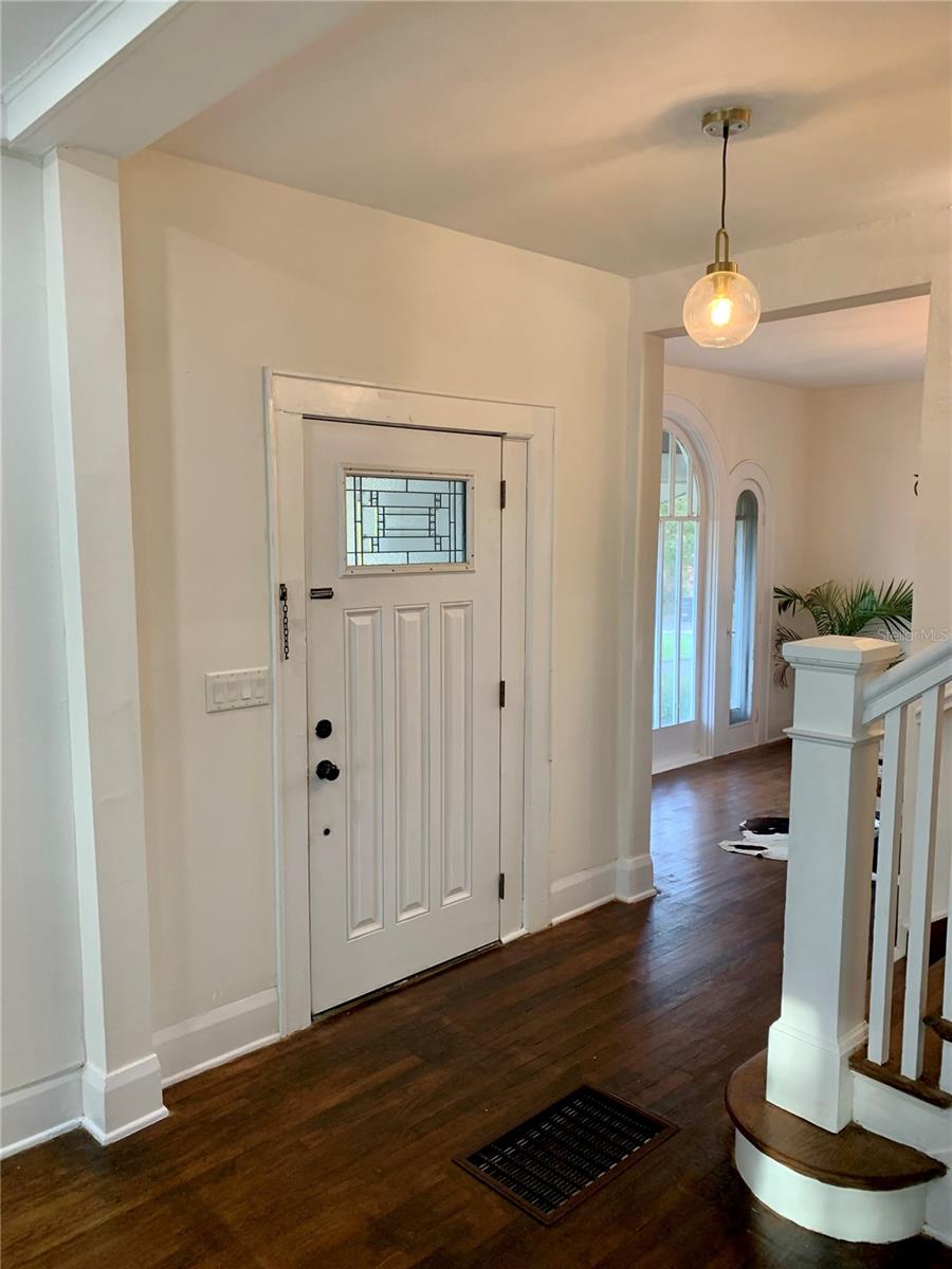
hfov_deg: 53.1
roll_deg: +1.1
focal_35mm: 26
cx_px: 476
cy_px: 634
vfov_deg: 67.3
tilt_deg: -7.3
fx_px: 953
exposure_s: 1/60
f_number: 1.8
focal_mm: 4.25
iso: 100
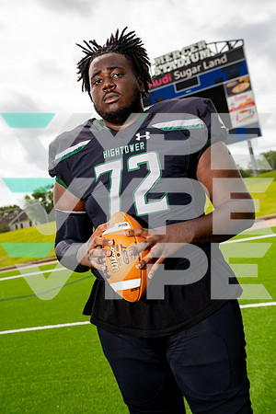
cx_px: 138
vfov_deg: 37.5
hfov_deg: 25.5
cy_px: 207
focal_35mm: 53
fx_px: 609
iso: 200
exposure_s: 1/250
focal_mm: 53
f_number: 7.1
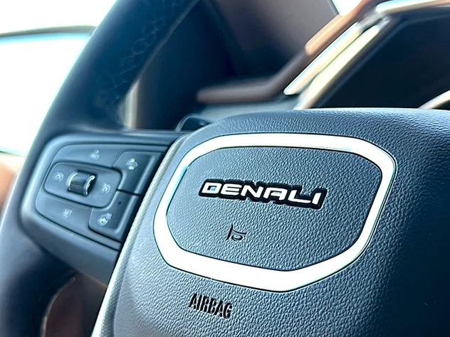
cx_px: 243
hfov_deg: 45.7
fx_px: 533
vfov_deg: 35.1
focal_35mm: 41
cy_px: 182
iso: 100
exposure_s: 1/289
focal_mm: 6.86
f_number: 1.78
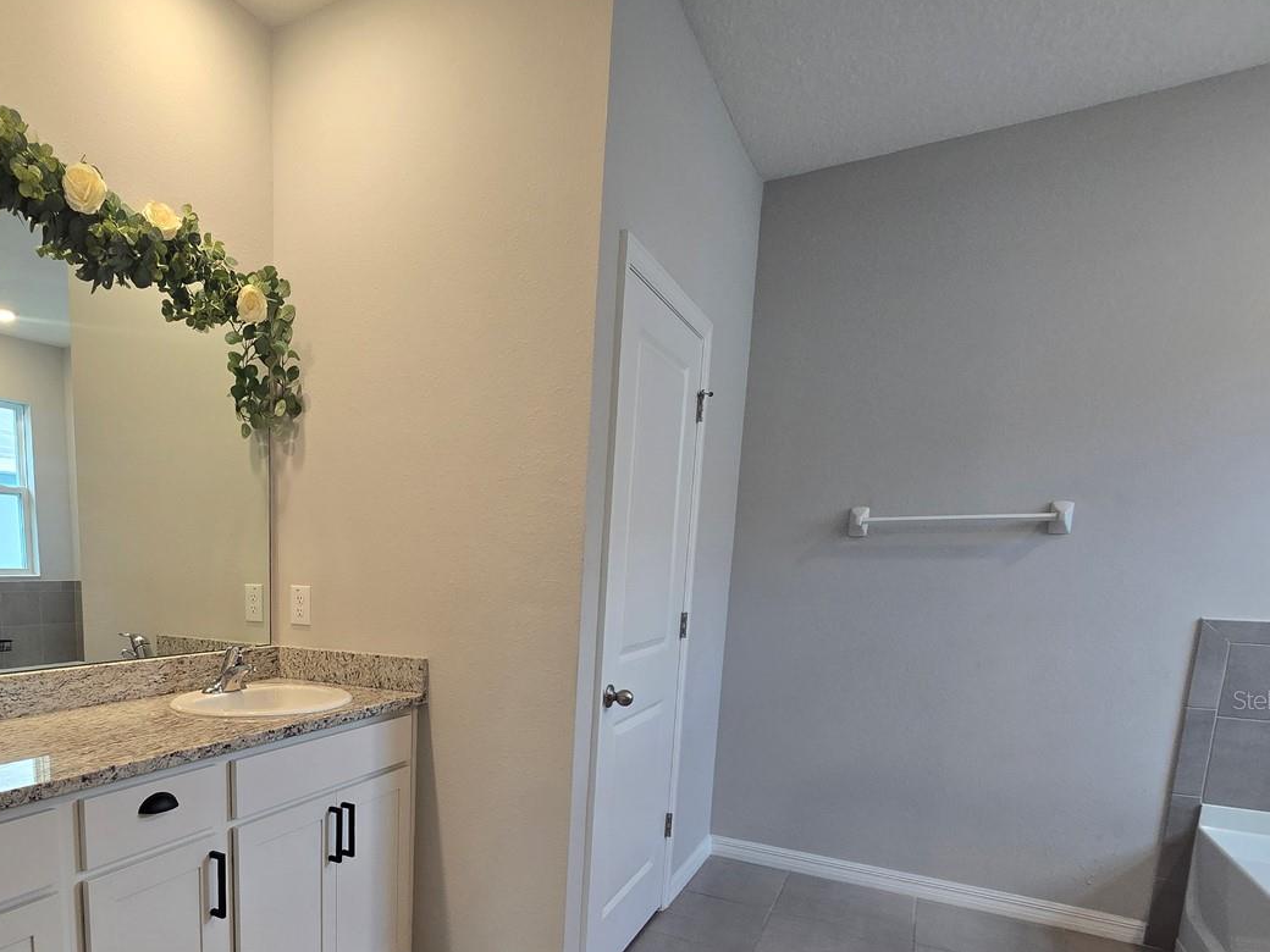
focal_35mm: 20
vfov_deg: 62.6
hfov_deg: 77.6
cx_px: 371
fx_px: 734
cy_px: 699
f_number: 2.2
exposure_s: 1/60
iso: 125
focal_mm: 2.2
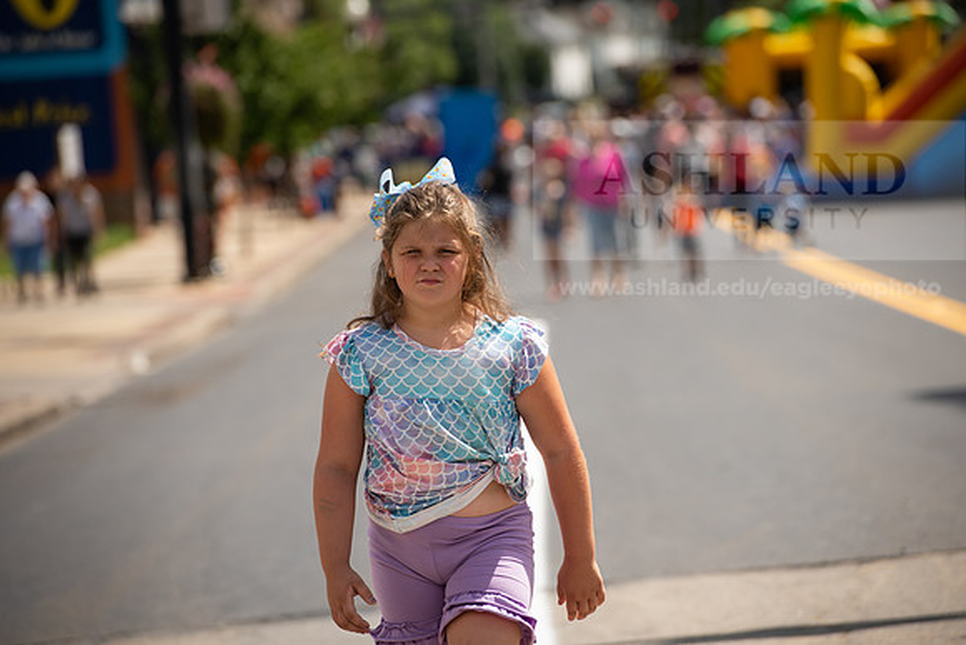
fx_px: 5368
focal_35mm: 200
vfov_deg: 6.9
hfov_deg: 10.3
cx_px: 483
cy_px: 322
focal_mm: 200
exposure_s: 1/800
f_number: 5.6
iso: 200
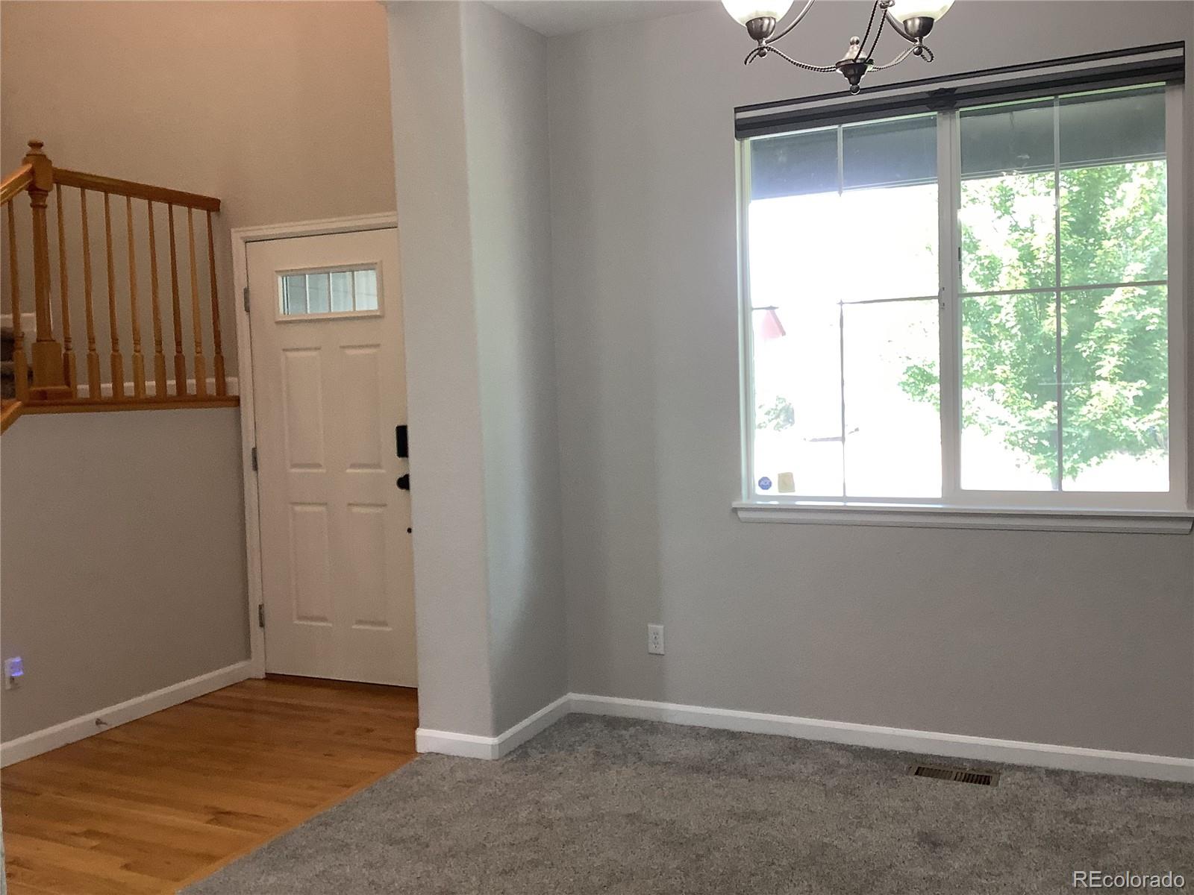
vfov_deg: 45.4
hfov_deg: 58.4
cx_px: 597
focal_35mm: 31
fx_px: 1069
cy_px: 448
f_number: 2.4
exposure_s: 1/60
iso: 64
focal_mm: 3.3
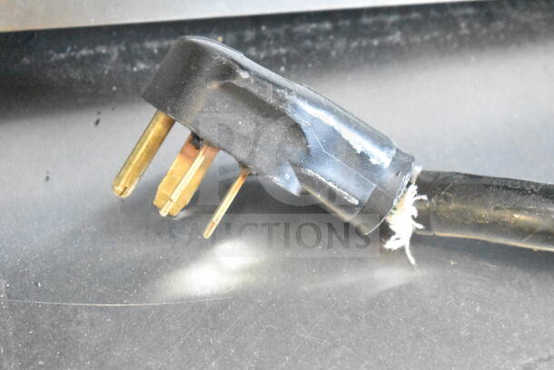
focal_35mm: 82
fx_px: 1270
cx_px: 277
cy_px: 185
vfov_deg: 16.6
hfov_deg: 24.6
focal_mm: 55
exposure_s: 1/80
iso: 25600
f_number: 5.6
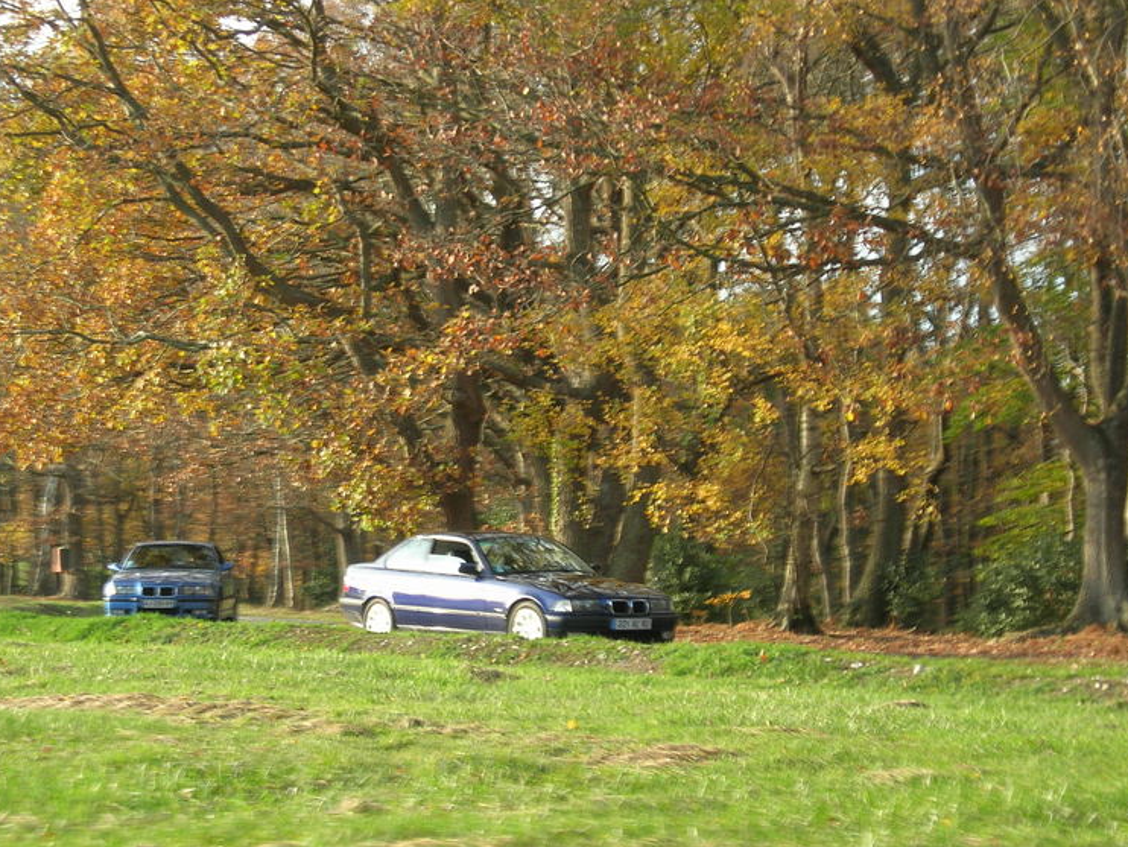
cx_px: 543
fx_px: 3618
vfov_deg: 13.3
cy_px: 443
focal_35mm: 111
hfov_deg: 17.7
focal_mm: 21.3
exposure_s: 1/63.3
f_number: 4.6
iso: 64
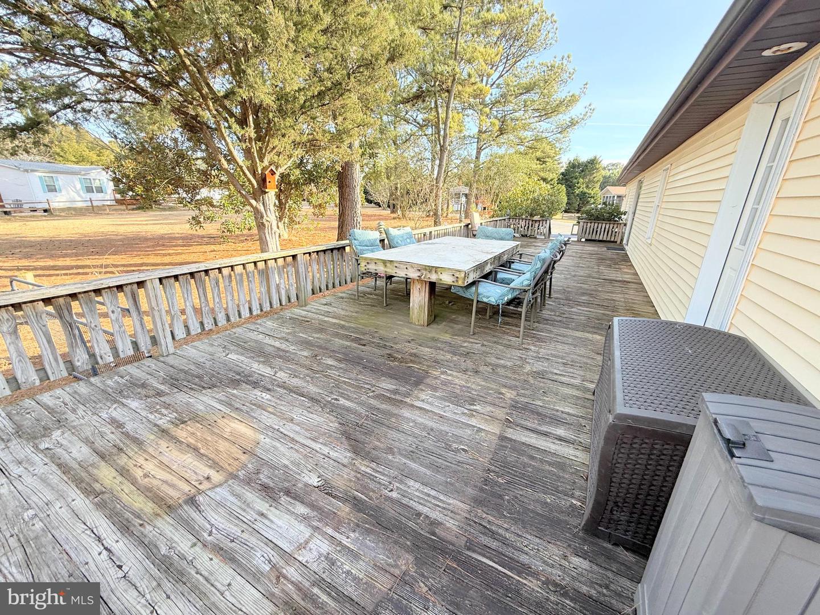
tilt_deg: -17.6
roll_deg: +1.4
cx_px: 410
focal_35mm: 14
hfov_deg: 102.1
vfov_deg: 85.7
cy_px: 308
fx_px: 332
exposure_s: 1/207
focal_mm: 2.22
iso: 50
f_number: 2.2
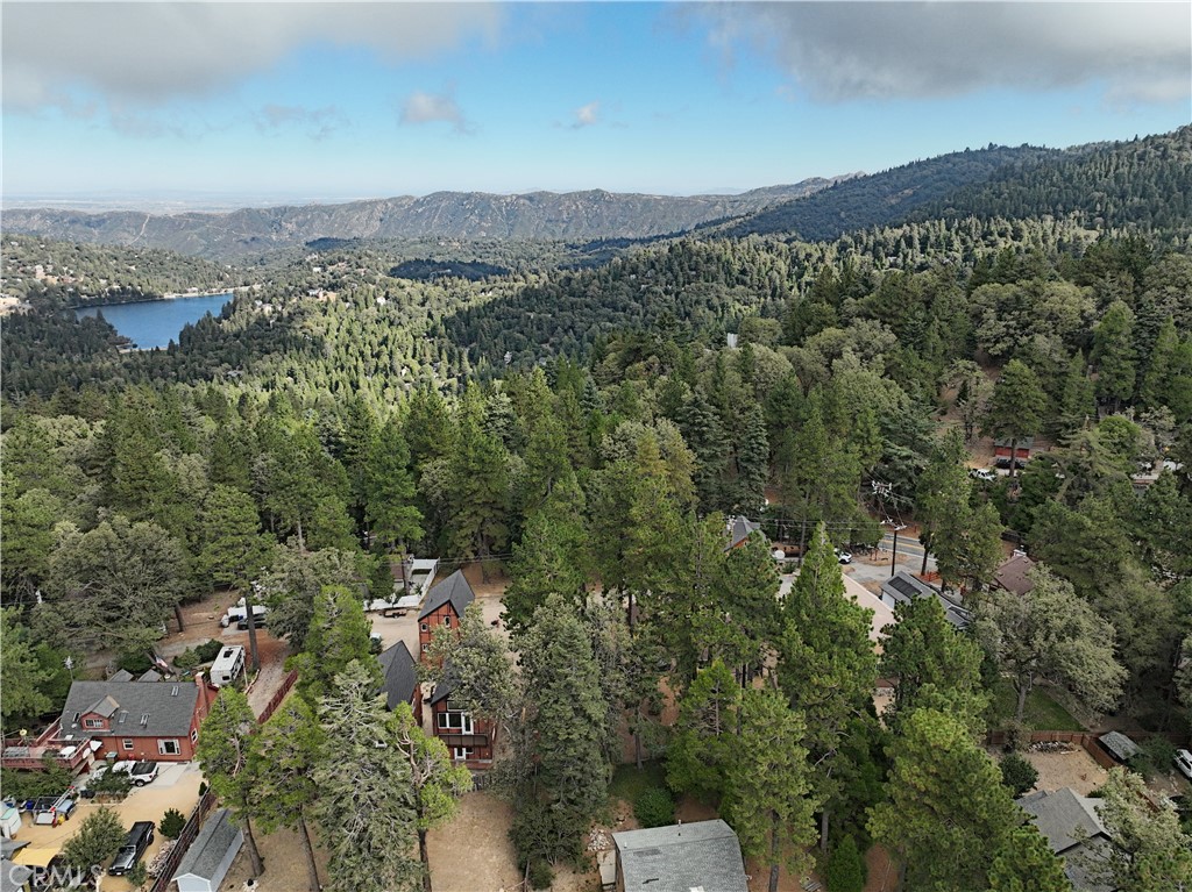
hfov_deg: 71.6
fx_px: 826
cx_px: 596
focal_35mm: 24
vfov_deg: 56.8
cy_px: 446
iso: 200
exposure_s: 1/1600
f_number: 2.8
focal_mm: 12.29
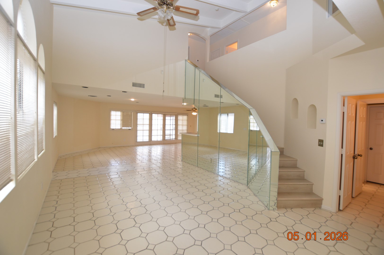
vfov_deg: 77.2
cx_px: 192
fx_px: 160
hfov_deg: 100.4
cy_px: 128
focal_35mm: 15
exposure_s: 1/80
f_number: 4.5
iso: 400
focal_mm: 10
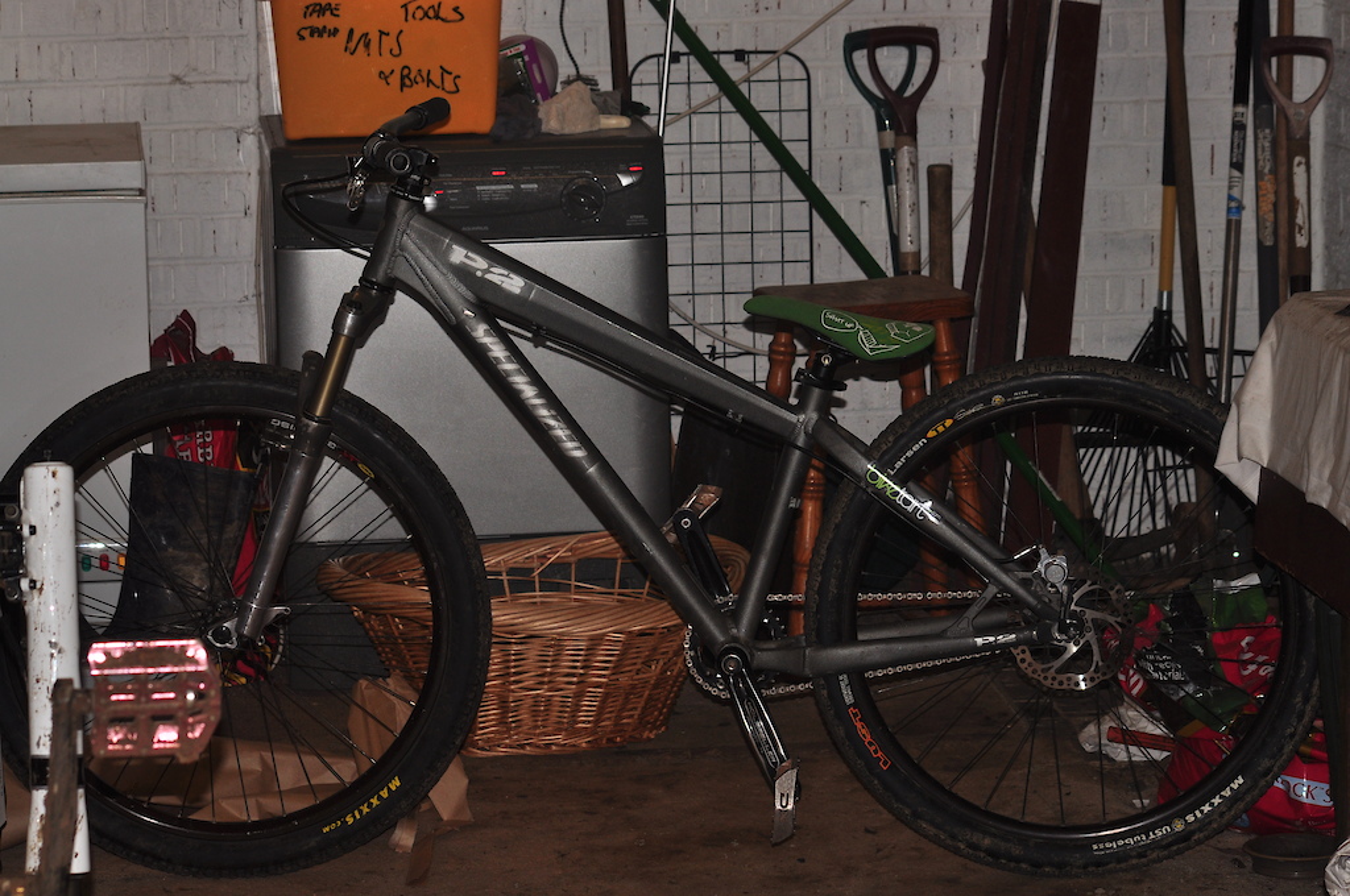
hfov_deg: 19.5
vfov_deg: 13.0
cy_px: 448
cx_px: 675
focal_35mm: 105
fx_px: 3932
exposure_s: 1/200
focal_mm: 70
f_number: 9
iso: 200
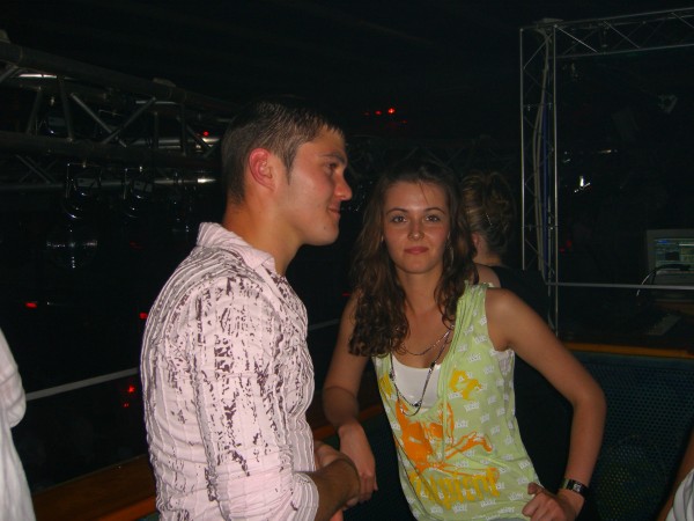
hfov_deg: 49.0
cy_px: 260
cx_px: 347
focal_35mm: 38
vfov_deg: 37.7
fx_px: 762
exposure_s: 1/60
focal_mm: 7.9
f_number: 2.8
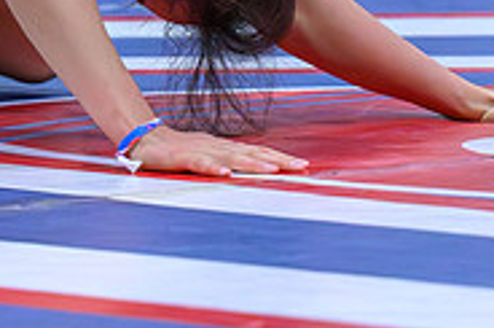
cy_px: -69
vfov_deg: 2.4
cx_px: -96
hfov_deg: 3.7
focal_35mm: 559
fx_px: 7657
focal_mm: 115
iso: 12800
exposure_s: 1/800
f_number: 2.8
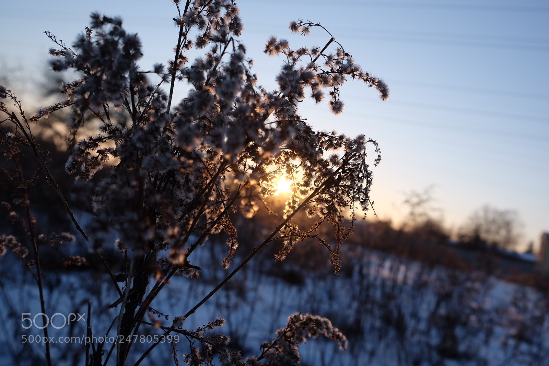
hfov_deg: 63.7
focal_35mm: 29
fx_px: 442
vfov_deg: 45.0
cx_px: 274
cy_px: 183
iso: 400
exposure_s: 1/450
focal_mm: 19.6
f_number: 6.4
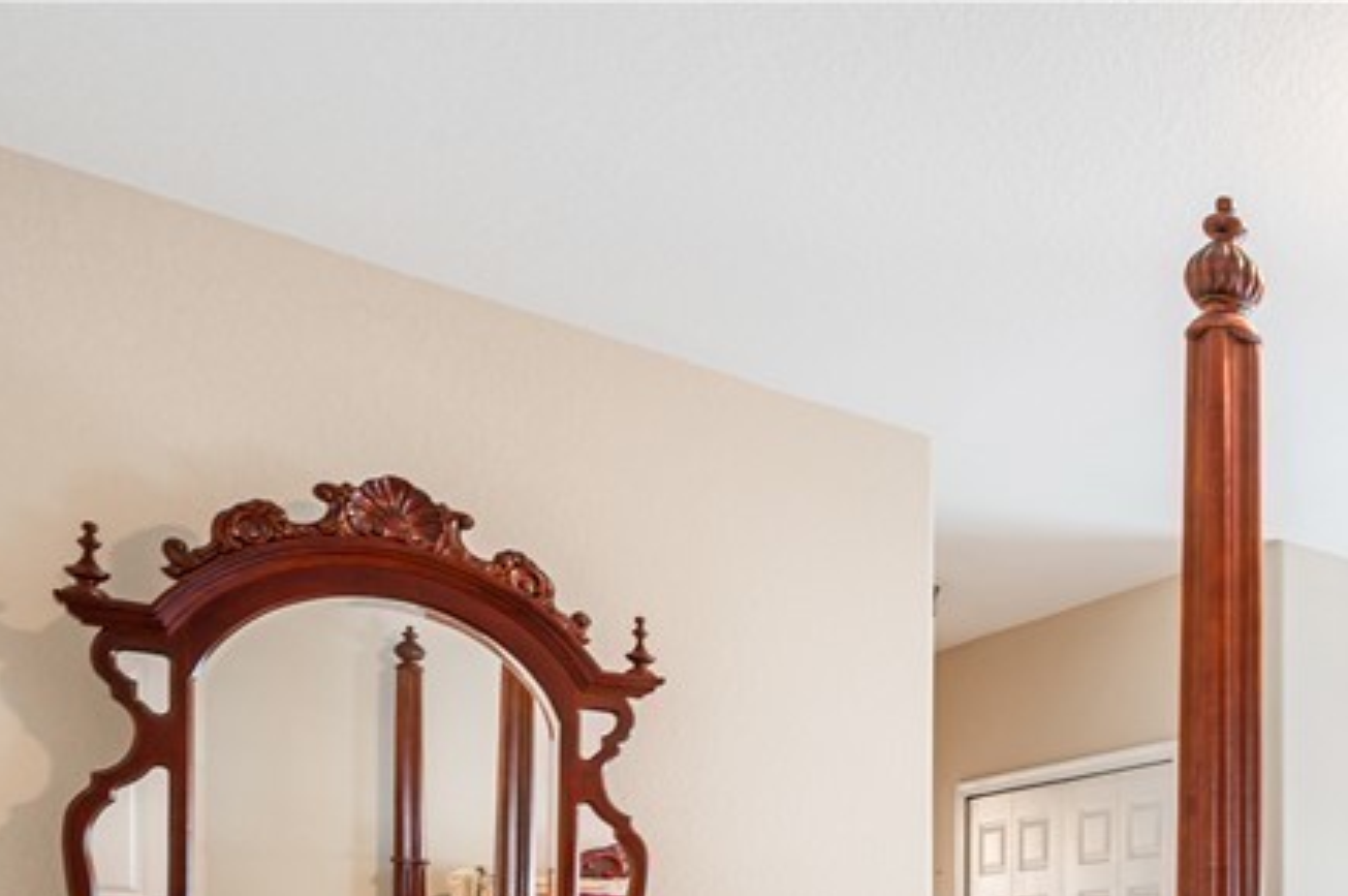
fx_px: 1309
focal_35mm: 35
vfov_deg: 30.9
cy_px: 1118
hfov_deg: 40.9
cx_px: 1554
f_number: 11
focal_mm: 14
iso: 125
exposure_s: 1/1.25
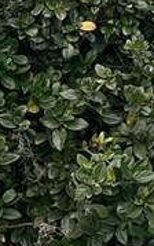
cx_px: 433
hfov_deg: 5.5
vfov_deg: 9.0
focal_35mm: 228
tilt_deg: +0.5
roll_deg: -2.1
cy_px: -89
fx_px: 1530
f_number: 1.78
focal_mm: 6.86
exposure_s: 1/1131
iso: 80
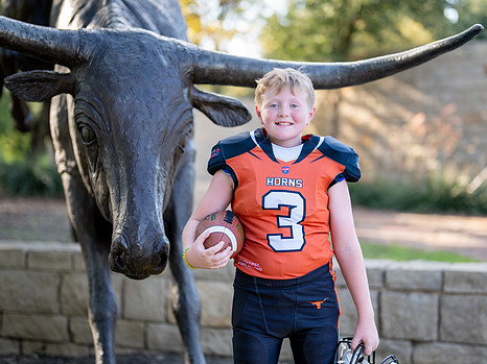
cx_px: 271
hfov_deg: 26.7
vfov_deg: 20.1
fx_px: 1026
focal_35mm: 73
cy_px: 185
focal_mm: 50
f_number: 1.2
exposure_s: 1/1250
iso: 200
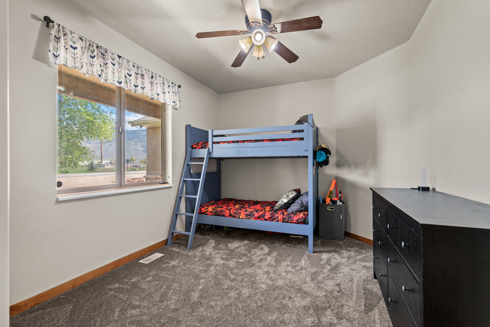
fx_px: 218
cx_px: 245
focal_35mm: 16
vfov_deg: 73.8
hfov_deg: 96.7
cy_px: 164
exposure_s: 1/4
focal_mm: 16
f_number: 8
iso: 500
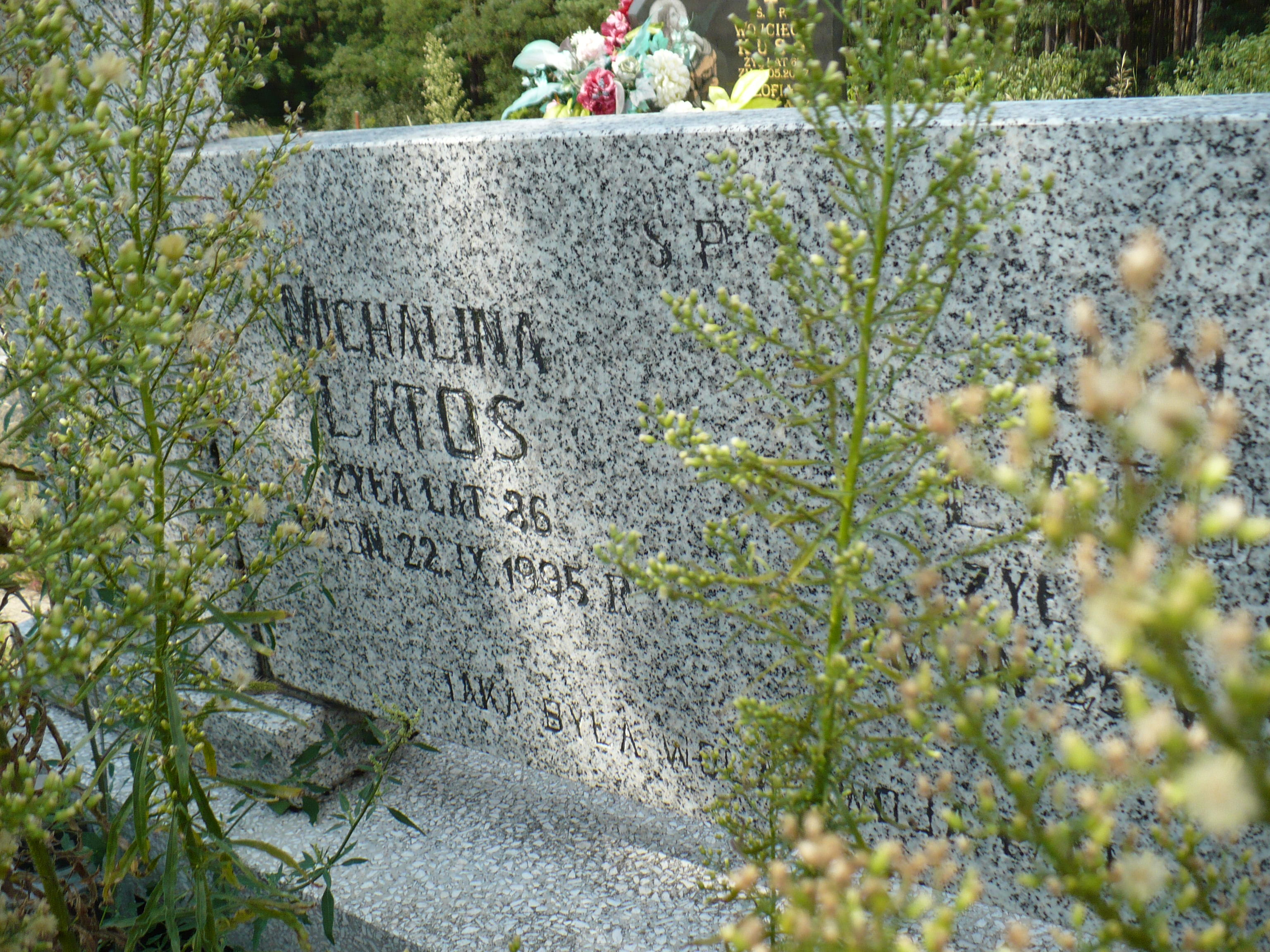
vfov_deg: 38.7
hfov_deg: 50.1
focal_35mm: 37
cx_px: 635
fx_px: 1357
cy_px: 476
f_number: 2.8
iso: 100
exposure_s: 1/640
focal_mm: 6.1
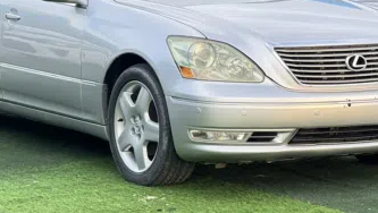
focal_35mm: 161
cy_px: 34
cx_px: 174
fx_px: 1615
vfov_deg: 7.5
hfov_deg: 13.3
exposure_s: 1/121
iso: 200
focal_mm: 9
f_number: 2.8
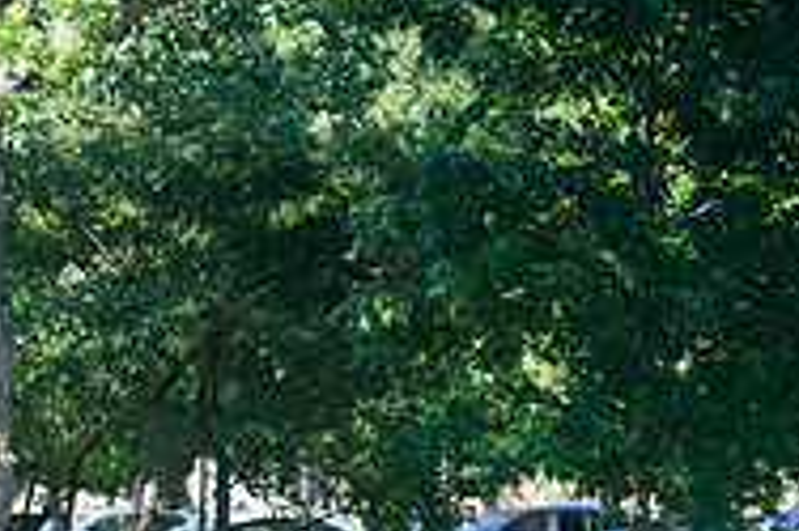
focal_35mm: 617
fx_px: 13682
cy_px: 780
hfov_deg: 3.3
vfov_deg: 2.2
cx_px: -251
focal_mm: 200
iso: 200
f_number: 2.8
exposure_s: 1/1600
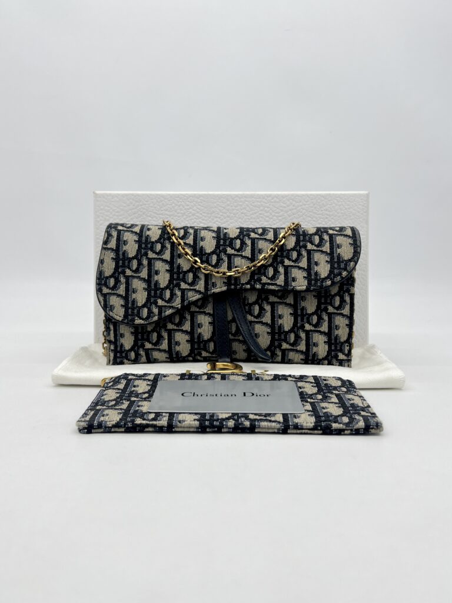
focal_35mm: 26
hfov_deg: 53.1
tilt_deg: -5.2
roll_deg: -0.3
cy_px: 302
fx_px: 453
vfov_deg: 67.3
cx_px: 226
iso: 40
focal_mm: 5.7
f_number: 1.5
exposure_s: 1/284
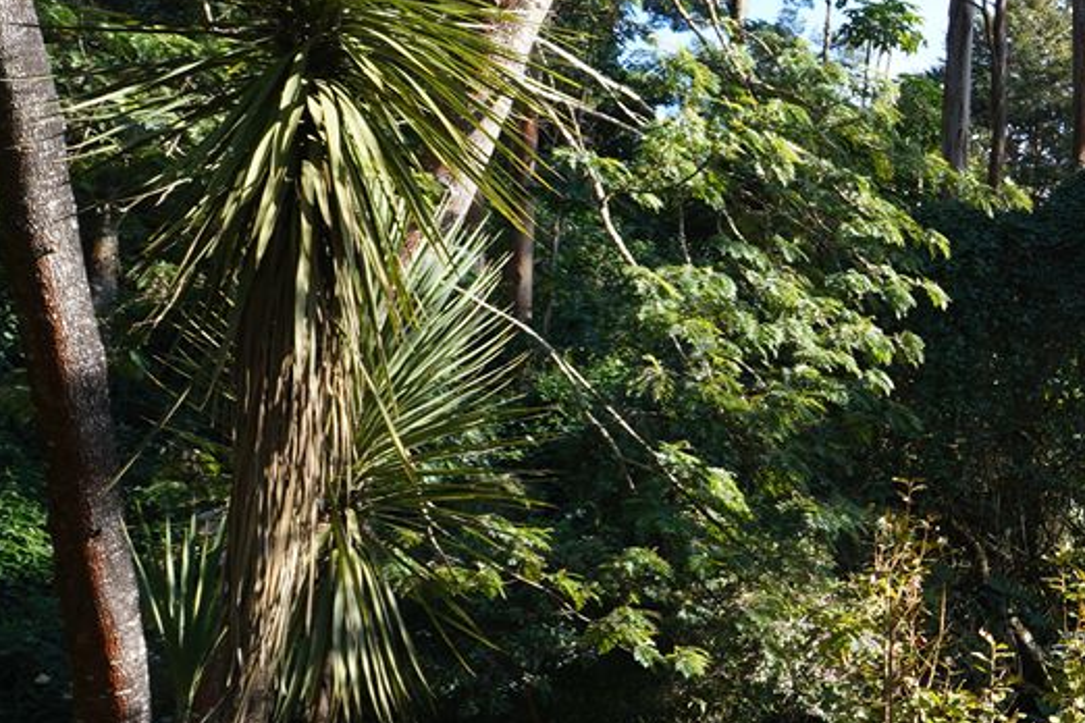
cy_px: 555
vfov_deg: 14.8
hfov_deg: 17.2
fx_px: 2773
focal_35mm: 92
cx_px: 2072
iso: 200
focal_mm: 24
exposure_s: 1/100
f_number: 7.1
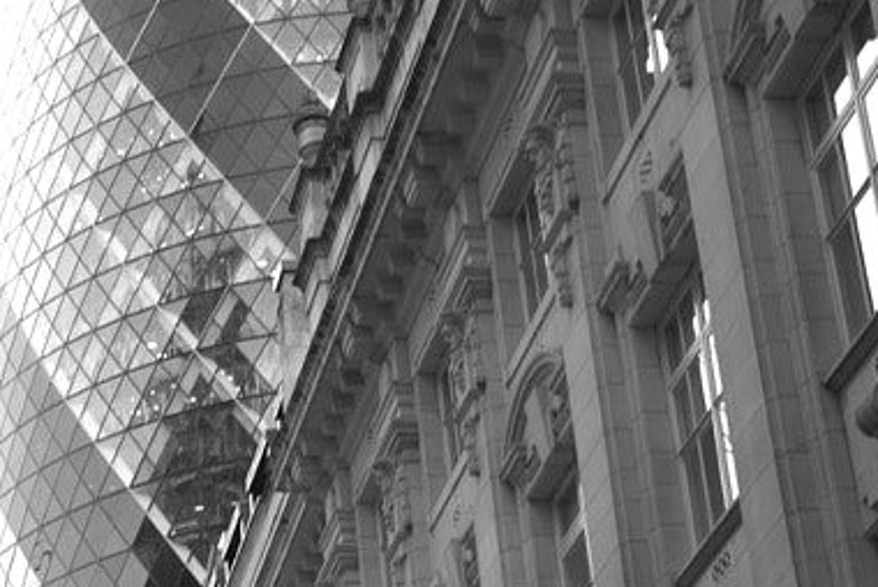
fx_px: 2465
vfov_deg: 13.4
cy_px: 611
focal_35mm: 101
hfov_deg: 19.3
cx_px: -113
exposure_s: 1/13
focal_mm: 24
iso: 64
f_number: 6.3
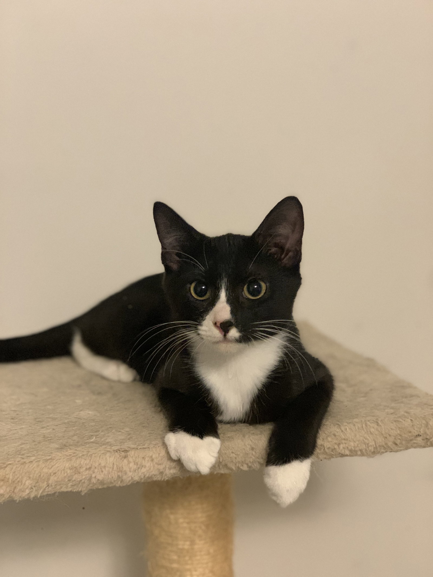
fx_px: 867
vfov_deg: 36.8
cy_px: 288
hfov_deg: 28.0
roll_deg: +2.3
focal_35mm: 52
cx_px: 216
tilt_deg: -7.8
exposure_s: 1/30
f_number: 2.4
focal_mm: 6
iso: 640
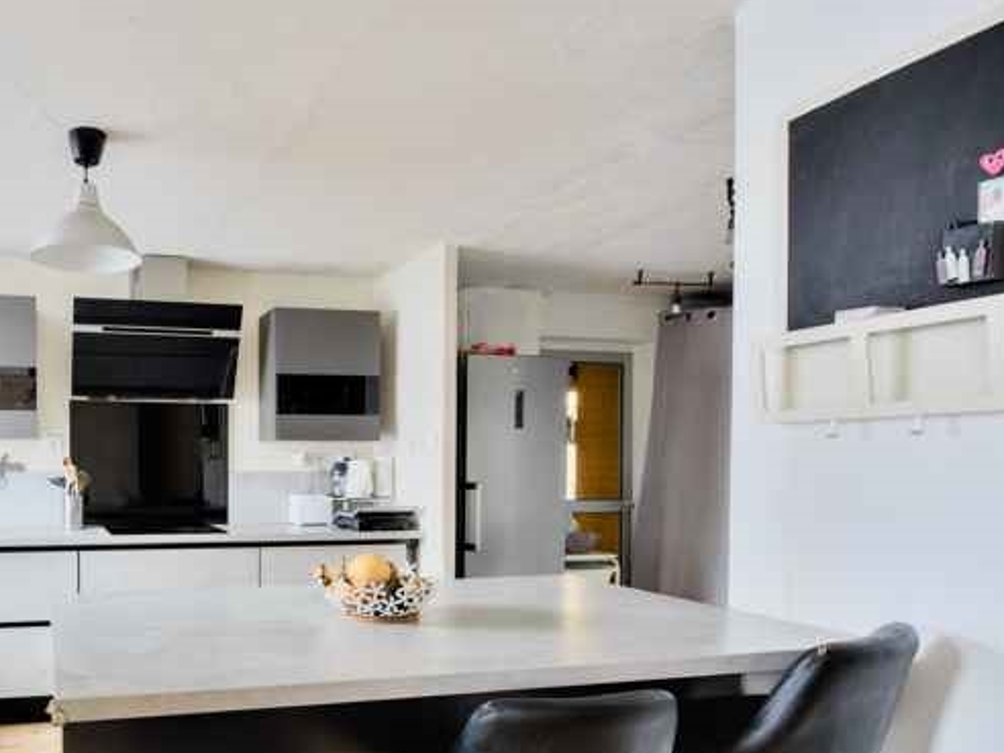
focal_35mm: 25
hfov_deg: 63.1
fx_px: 725
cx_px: 194
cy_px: 479
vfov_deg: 54.2
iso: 800
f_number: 8
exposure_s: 1/5
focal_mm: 16
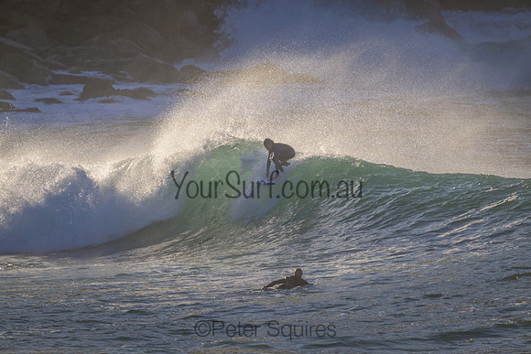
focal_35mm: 800
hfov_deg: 2.6
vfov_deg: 1.7
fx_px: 11802
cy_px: 177
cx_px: 266
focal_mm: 800
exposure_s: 1/1250
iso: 640
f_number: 11
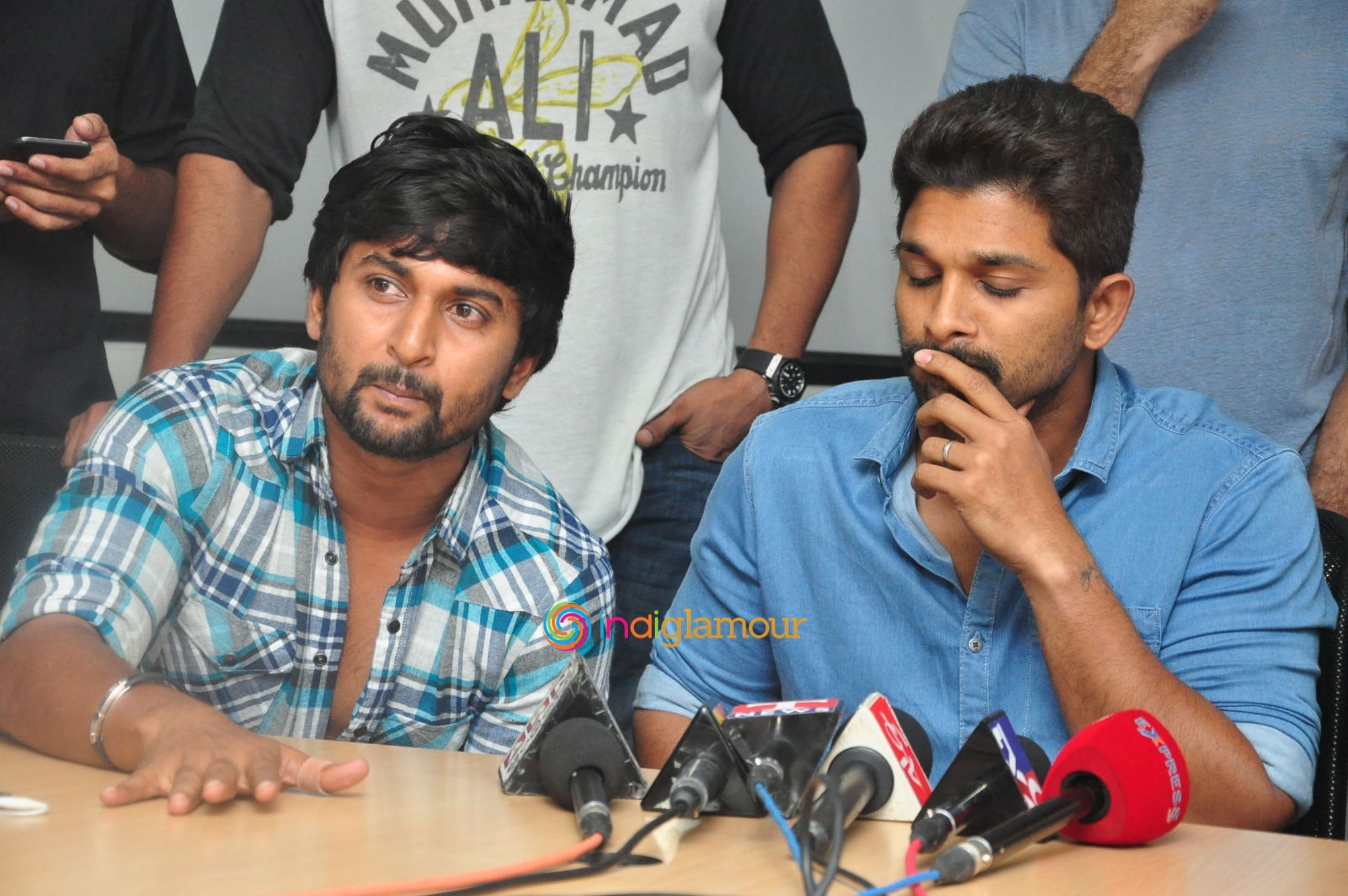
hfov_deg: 20.6
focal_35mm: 99
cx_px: 674
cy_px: 448
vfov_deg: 13.8
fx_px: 3703
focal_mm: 66
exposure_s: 1/125
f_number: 5.6
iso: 1600
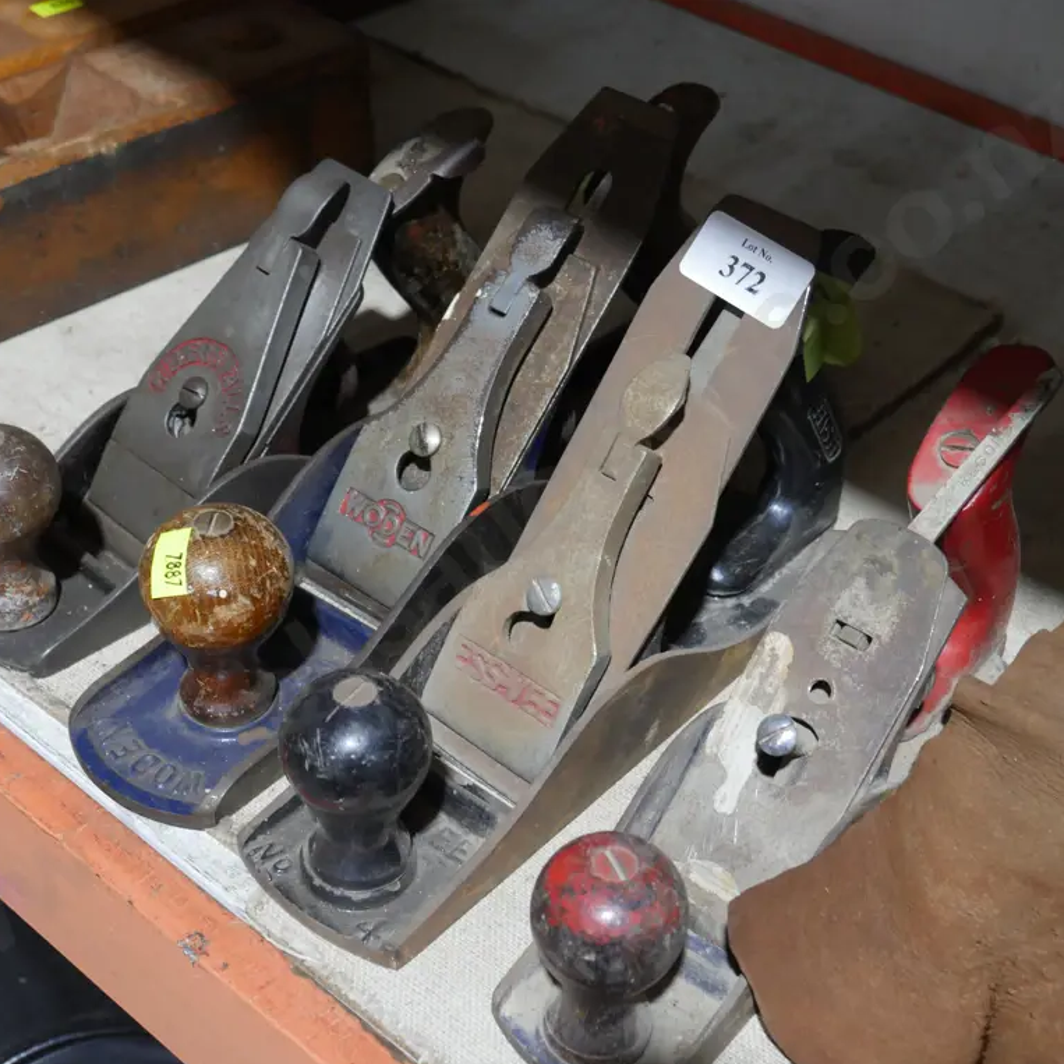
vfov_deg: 30.0
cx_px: 506
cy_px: 533
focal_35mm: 57
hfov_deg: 30.0
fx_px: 1982
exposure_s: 1/60
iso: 1600
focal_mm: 24
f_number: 5.2
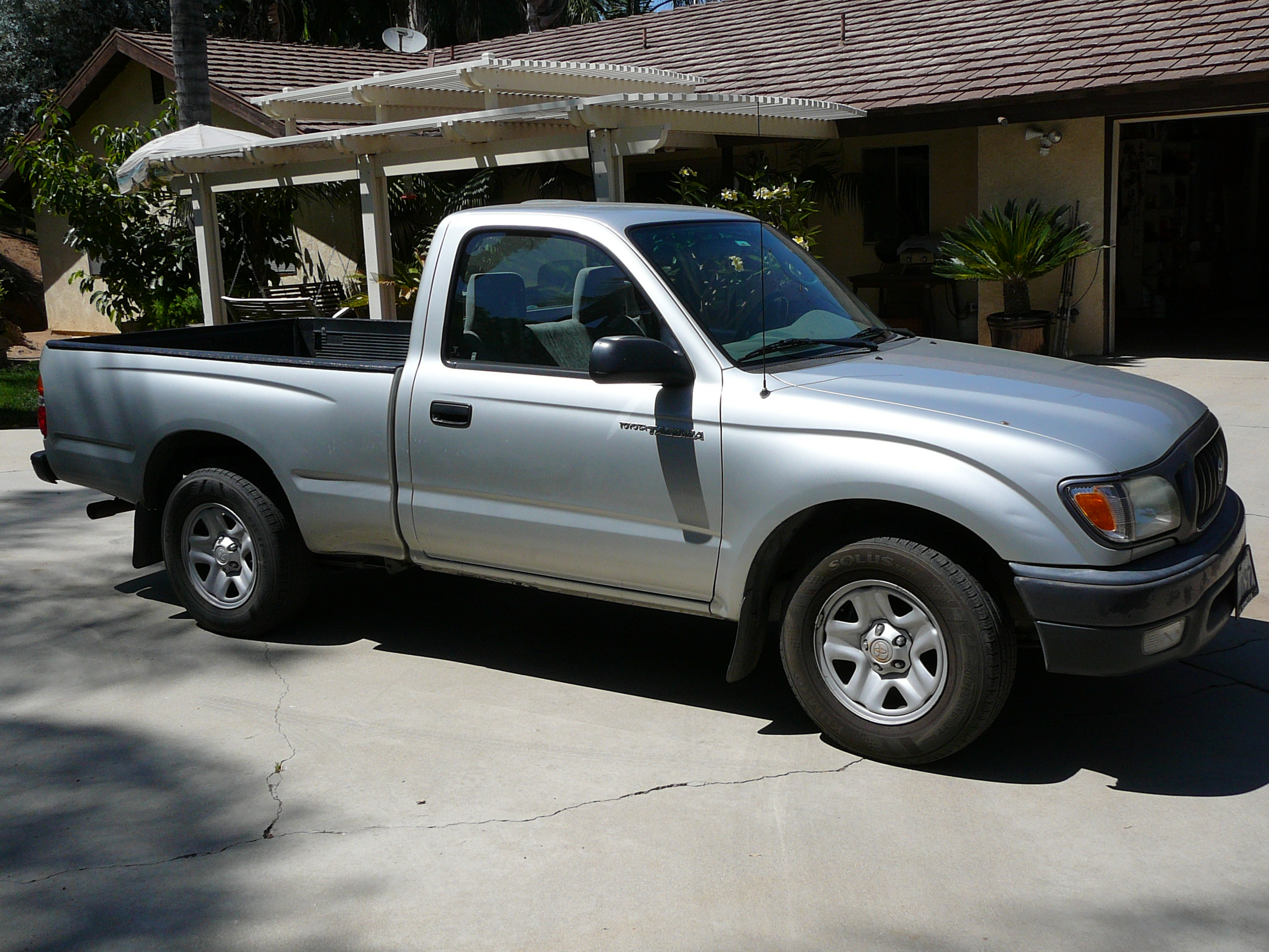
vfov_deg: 40.7
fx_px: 1283
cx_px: 634
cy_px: 476
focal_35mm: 35
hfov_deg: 52.6
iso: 80
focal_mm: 5.2
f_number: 5
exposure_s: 1/640
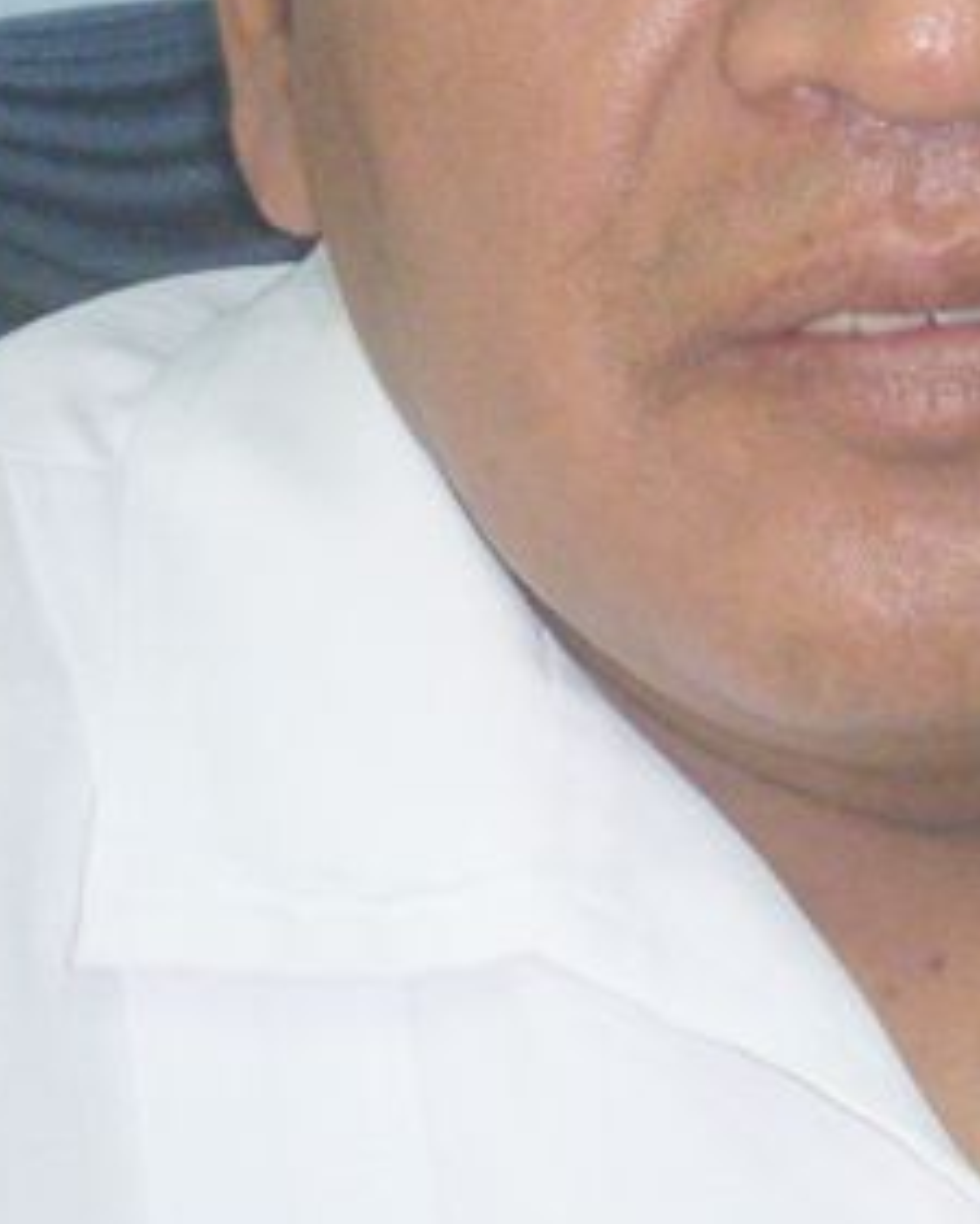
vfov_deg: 14.4
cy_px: 48
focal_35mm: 132
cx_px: 862
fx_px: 4783
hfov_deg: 11.6
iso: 400
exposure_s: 1/15
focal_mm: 6.3
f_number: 3.3
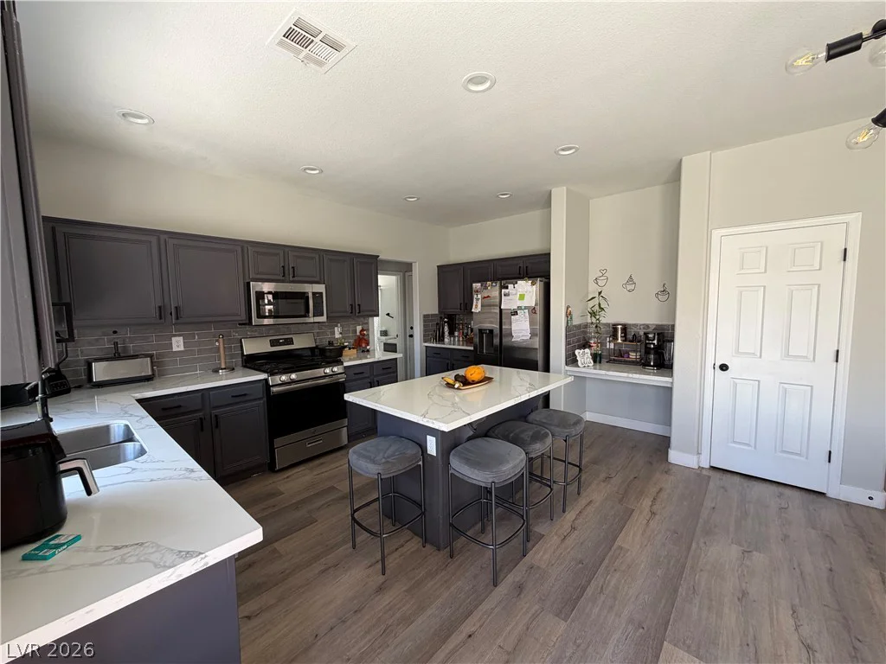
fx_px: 358
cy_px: 332
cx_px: 443
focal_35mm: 14
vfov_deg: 85.7
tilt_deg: -5.7
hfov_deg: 102.1
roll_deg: +1.2
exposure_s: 1/121
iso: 125
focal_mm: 2.22
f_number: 2.2
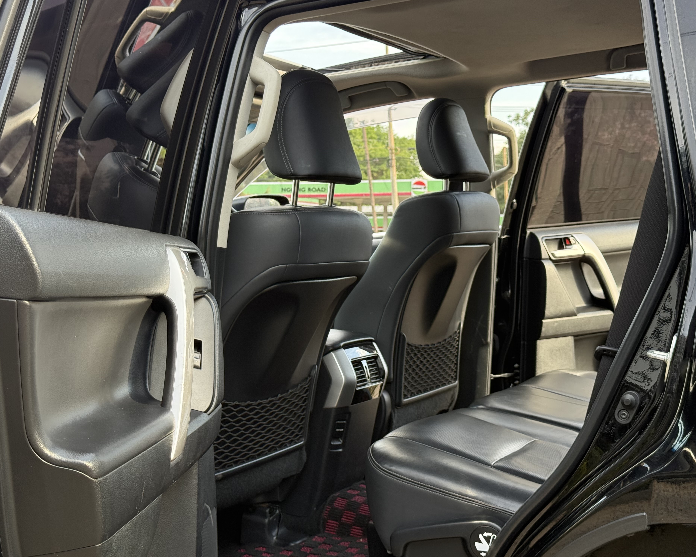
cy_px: 277
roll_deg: -0.6
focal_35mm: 51
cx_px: 322
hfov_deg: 36.6
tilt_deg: -1.6
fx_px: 1051
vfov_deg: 29.7
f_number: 1.78
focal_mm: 6.76
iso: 125
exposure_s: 1/238
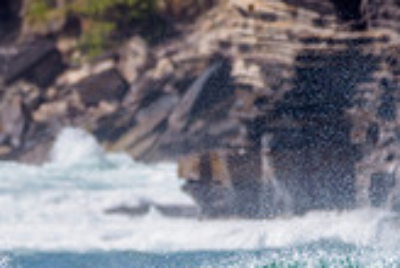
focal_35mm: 2166
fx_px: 24110
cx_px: -49
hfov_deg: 1.0
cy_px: 321
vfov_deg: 0.6
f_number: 5.6
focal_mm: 500
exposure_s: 1/2000
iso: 90
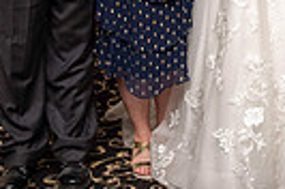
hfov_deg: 16.4
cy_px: -146
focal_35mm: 118
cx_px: 373
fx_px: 932
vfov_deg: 10.8
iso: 800
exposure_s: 1/125
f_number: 4.5
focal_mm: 27
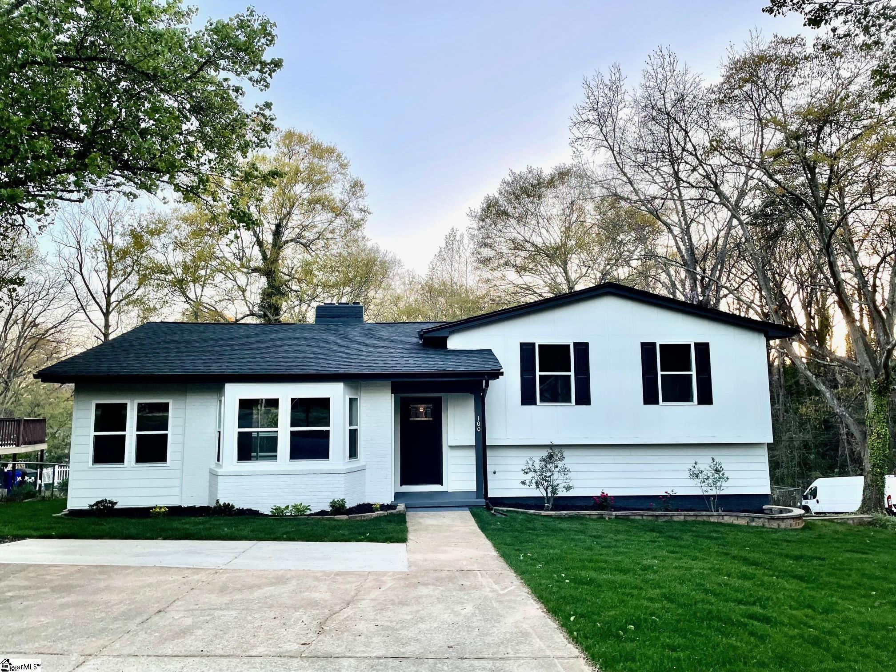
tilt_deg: +7.1
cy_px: 336
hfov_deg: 67.3
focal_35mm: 26
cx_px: 448
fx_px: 673
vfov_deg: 53.1
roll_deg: +1.0
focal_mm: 4.2
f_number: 1.6
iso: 32
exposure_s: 1/219
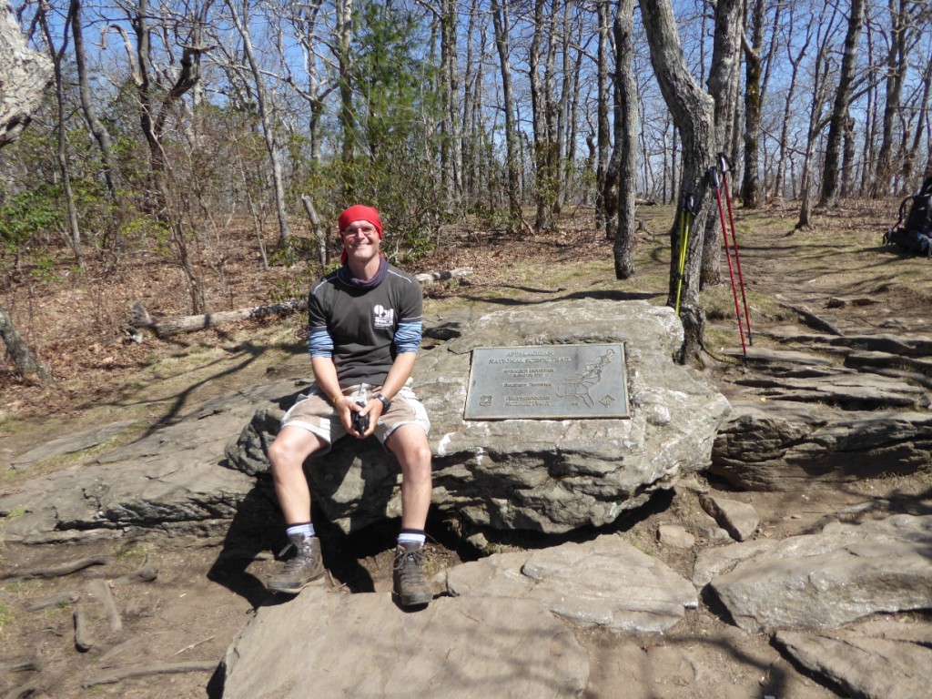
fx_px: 673
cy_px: 350
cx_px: 466
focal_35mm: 25
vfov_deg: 54.9
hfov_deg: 69.4
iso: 100
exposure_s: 1/800
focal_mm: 4.3
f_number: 3.3
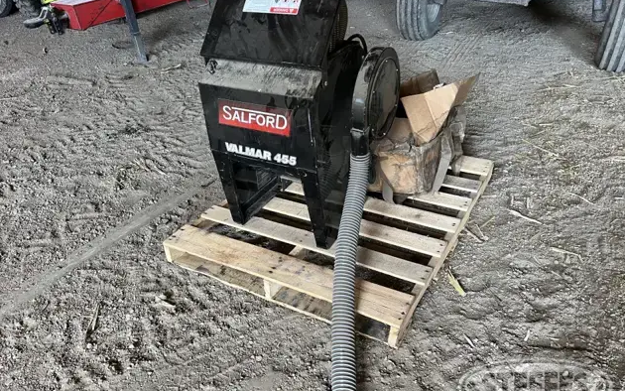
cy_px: 188
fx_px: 477
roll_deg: +2.7
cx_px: 316
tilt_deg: -32.7
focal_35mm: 28
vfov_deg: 44.5
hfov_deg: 66.5
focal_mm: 5.7
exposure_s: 1/73
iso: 125
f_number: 1.5
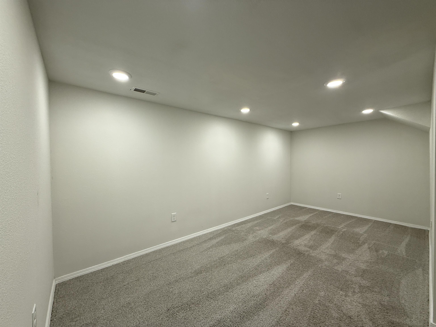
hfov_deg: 102.1
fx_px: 176
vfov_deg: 85.7
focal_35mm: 14
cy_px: 164
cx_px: 218
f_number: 2.2
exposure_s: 1/120
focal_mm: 2.22
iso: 160
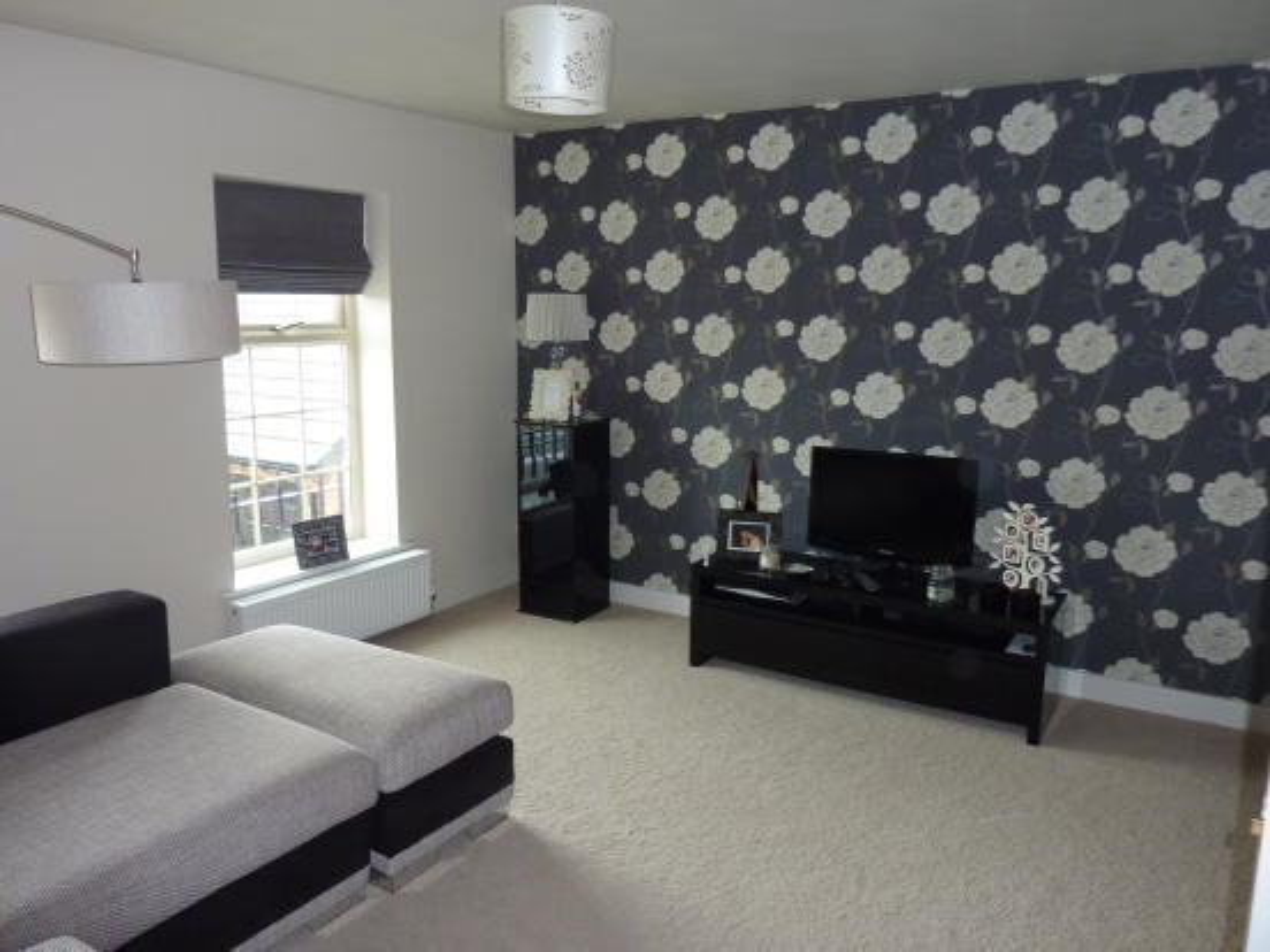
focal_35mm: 25
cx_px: 635
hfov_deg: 69.4
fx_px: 917
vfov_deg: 54.9
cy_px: 476
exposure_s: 1/30
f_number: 3.3
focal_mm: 4.1
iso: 200
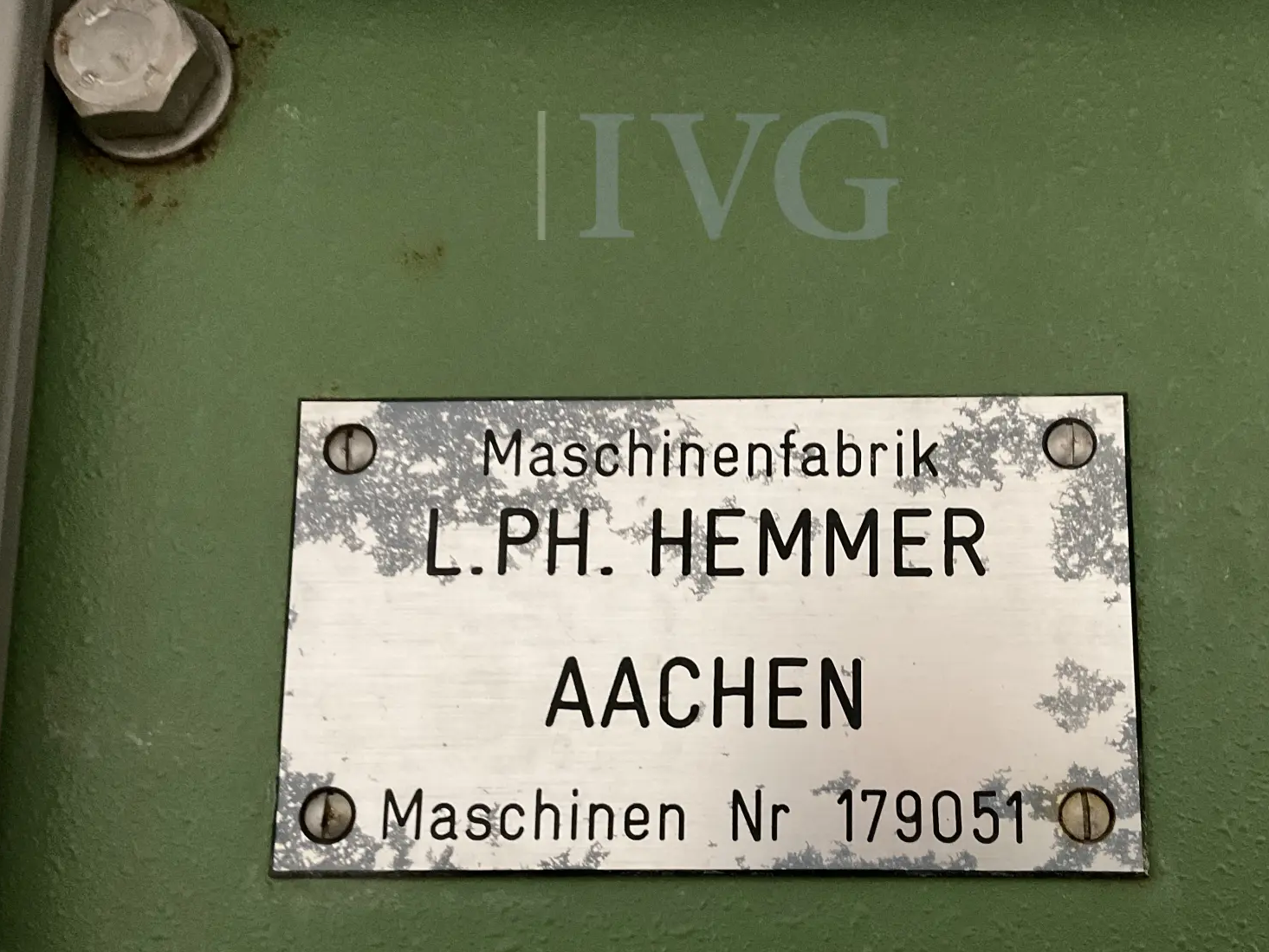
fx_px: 1393
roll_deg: -1.0
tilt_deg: +9.3
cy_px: 610
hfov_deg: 48.6
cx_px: 774
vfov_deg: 37.4
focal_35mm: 38
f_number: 1.8
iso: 320
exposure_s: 1/25
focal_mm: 3
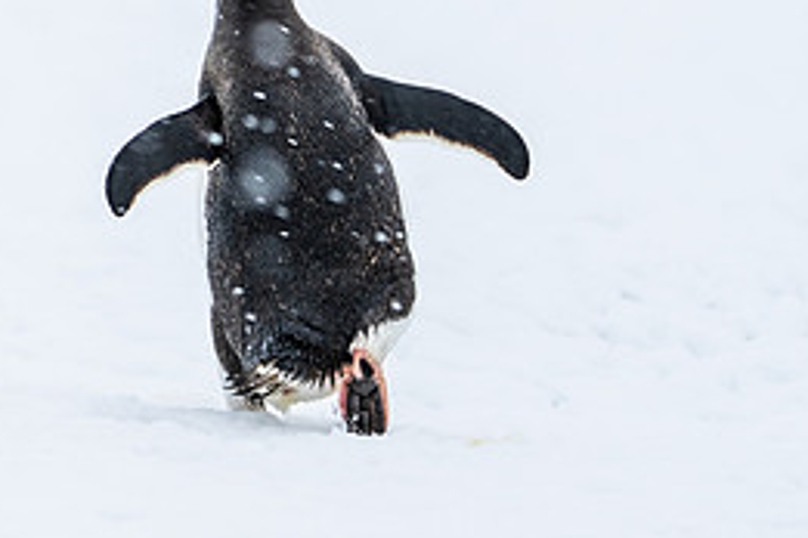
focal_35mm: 590
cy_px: 94
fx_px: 13241
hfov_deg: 3.5
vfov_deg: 2.3
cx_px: -15
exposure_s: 1/1000
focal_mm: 266
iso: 400
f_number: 5.6
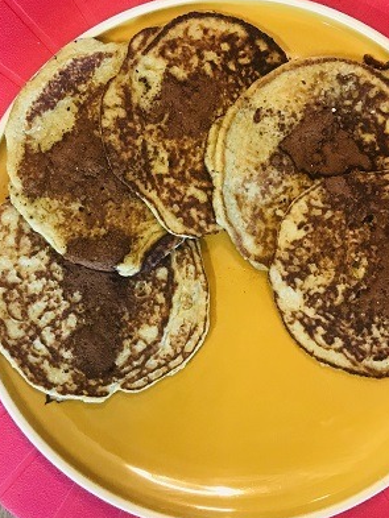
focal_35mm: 57
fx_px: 854
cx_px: 181
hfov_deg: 25.7
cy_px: 127
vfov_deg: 33.1
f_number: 1.8
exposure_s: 1/17
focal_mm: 3.99
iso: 64
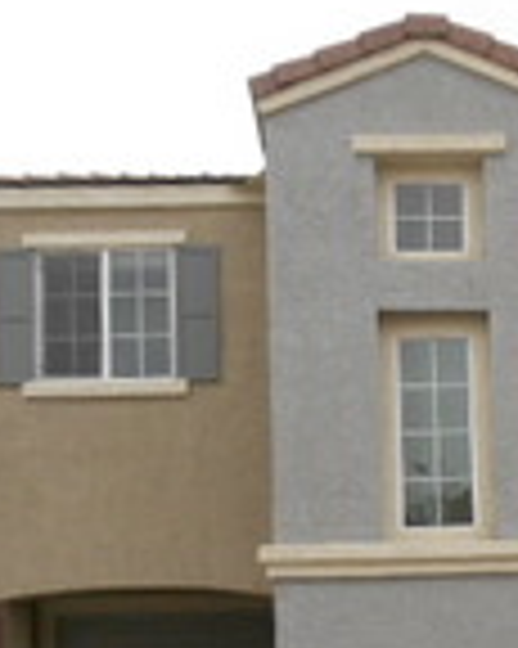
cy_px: 558
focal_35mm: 61
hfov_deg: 24.3
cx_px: 455
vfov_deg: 29.9
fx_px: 1170
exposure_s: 1/125
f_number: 3.2
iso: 250
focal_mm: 4.6
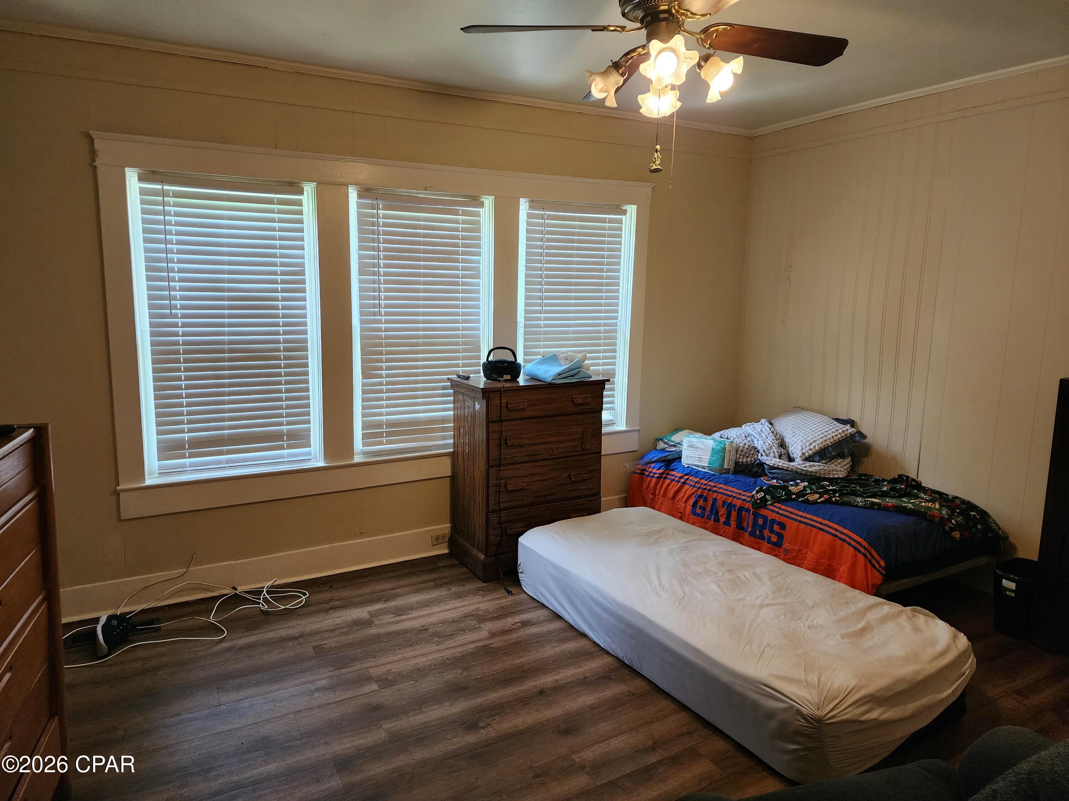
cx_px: 534
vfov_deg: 58.9
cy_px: 400
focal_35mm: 23
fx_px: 710
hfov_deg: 73.9
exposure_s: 1/120
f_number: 1.8
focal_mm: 6.4
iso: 400
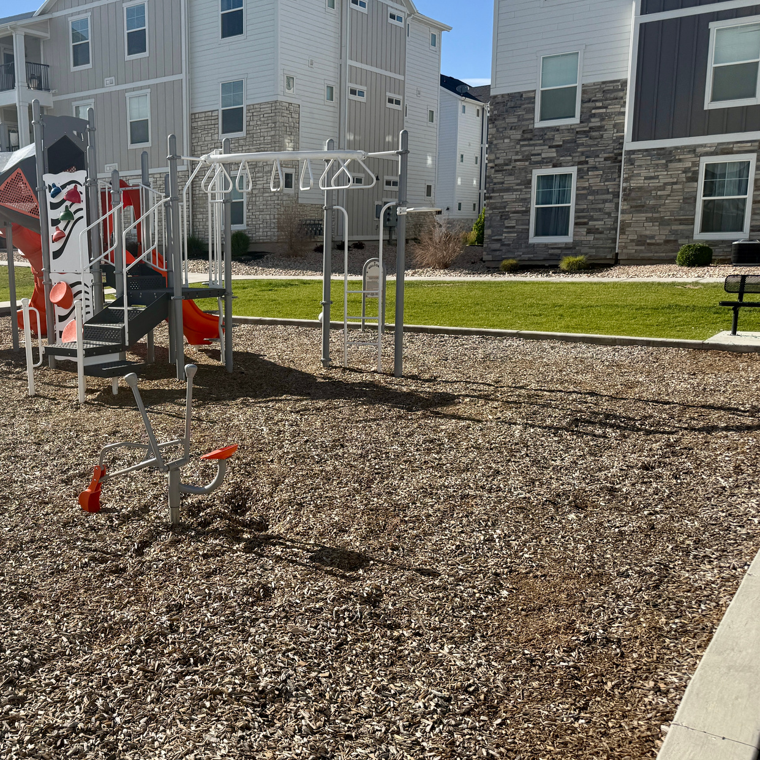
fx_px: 869
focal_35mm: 35
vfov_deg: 47.2
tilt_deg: -9.3
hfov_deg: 45.3
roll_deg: +1.0
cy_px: 407
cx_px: 173
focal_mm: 6.76
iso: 80
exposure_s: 1/4673
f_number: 1.78
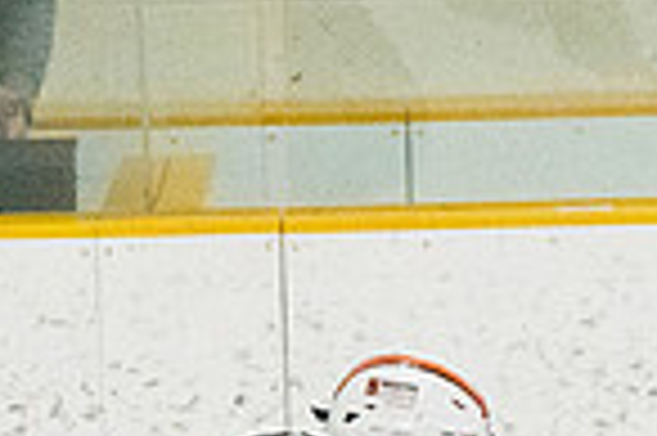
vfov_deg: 1.2
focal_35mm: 1103
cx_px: 310
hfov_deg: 1.9
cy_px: 760
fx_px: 20107
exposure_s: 1/1600
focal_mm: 185
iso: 8000
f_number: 5
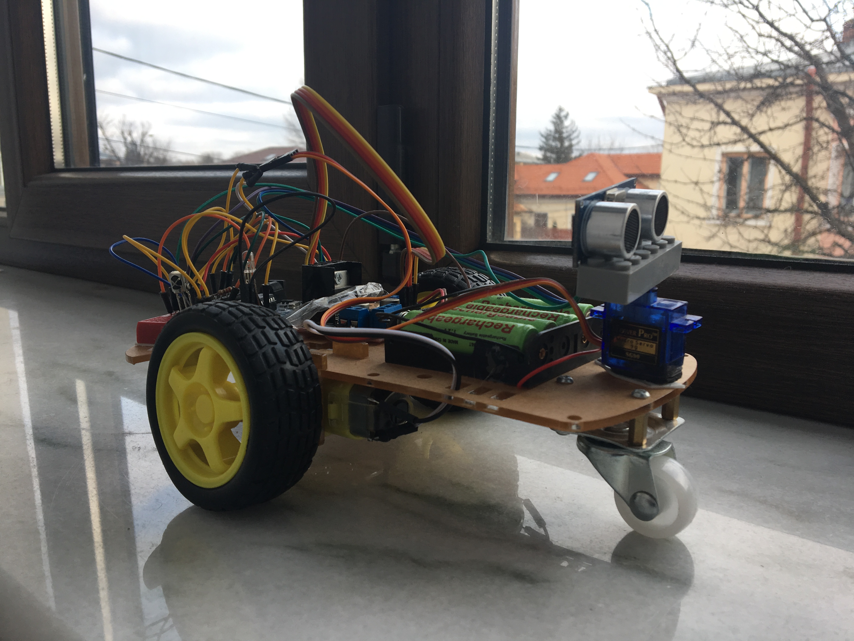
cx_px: 427
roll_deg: -0.4
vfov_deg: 48.2
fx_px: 715
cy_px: 320
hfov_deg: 61.7
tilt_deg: -10.0
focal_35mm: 29
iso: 25
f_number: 2.2
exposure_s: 1/248
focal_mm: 4.15
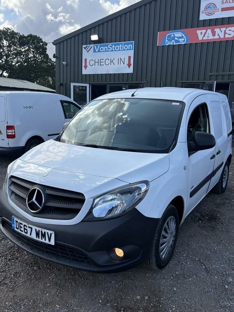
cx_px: 113
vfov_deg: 61.7
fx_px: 261
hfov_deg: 48.2
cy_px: 154
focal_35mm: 29
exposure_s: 1/1848
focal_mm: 5.96
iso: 50
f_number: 1.6
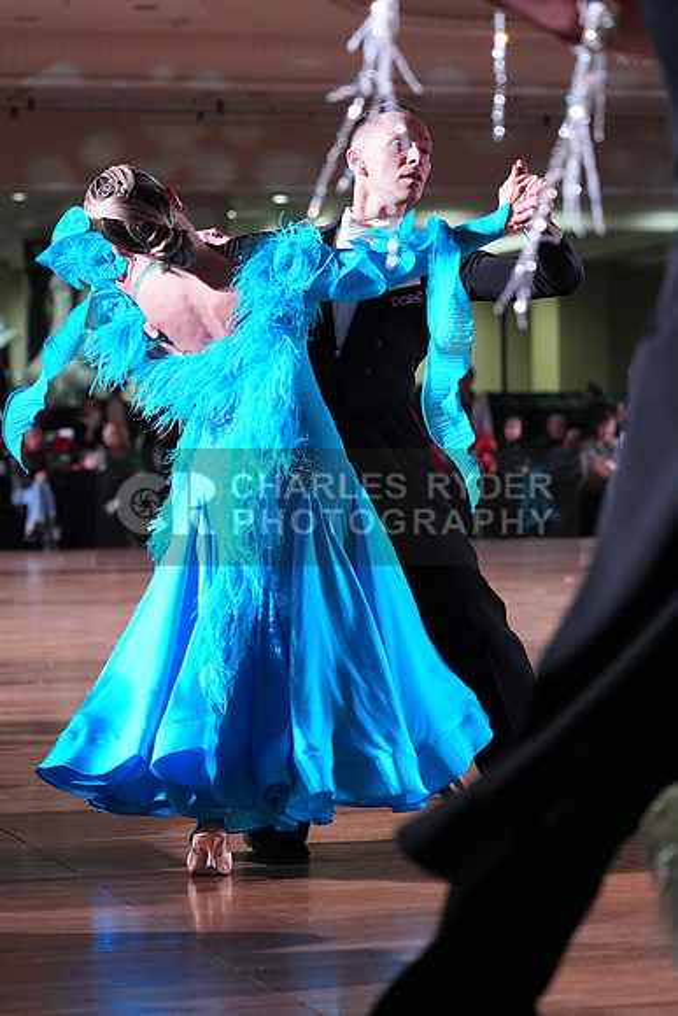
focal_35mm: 116
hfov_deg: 11.8
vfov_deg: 17.6
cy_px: 508
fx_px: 3275
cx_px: 339
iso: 10000
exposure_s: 1/400
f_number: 5
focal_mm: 116
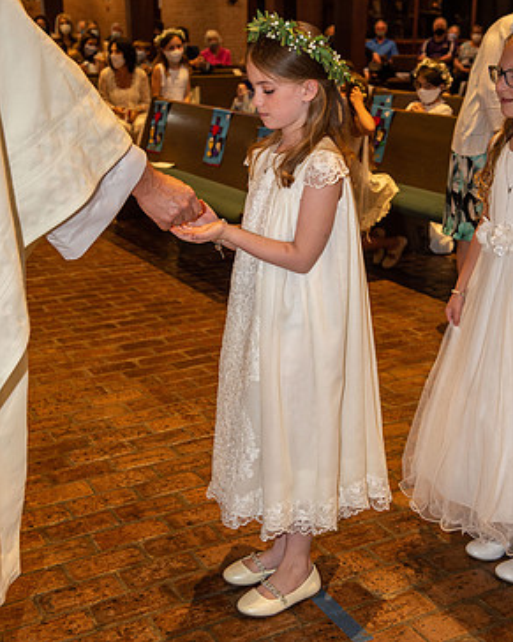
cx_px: 262
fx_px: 968
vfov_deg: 36.5
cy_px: 261
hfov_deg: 29.7
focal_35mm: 51
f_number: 5
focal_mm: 44
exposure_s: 1/125
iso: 1600
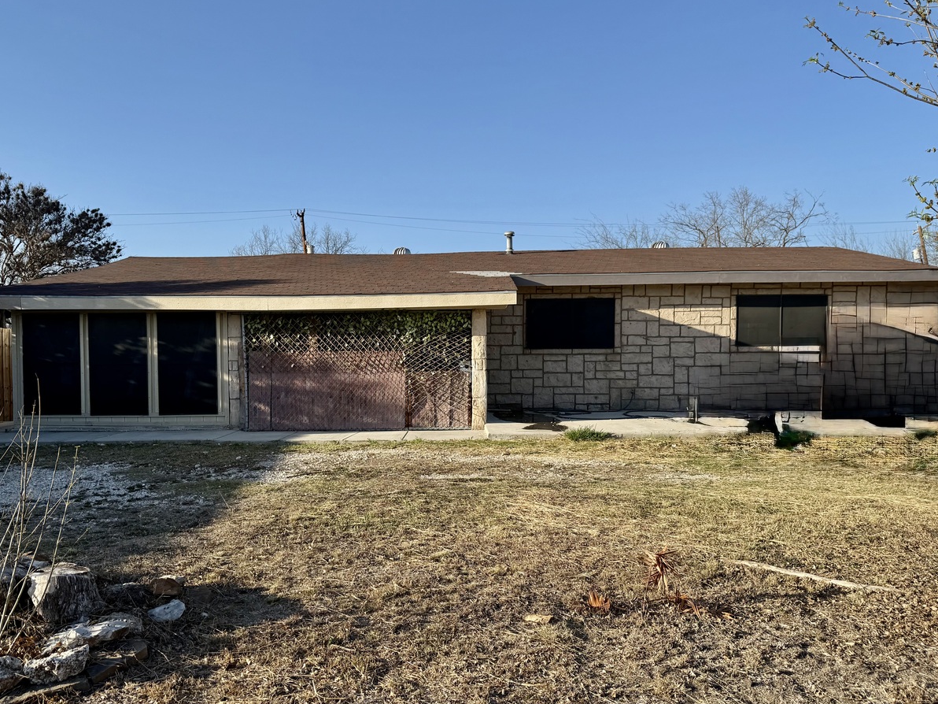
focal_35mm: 29
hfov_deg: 61.6
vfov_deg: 48.2
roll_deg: +0.3
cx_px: 428
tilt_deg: -2.2
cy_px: 380
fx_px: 786
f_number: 1.78
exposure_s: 1/2801
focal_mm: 6.76
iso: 80
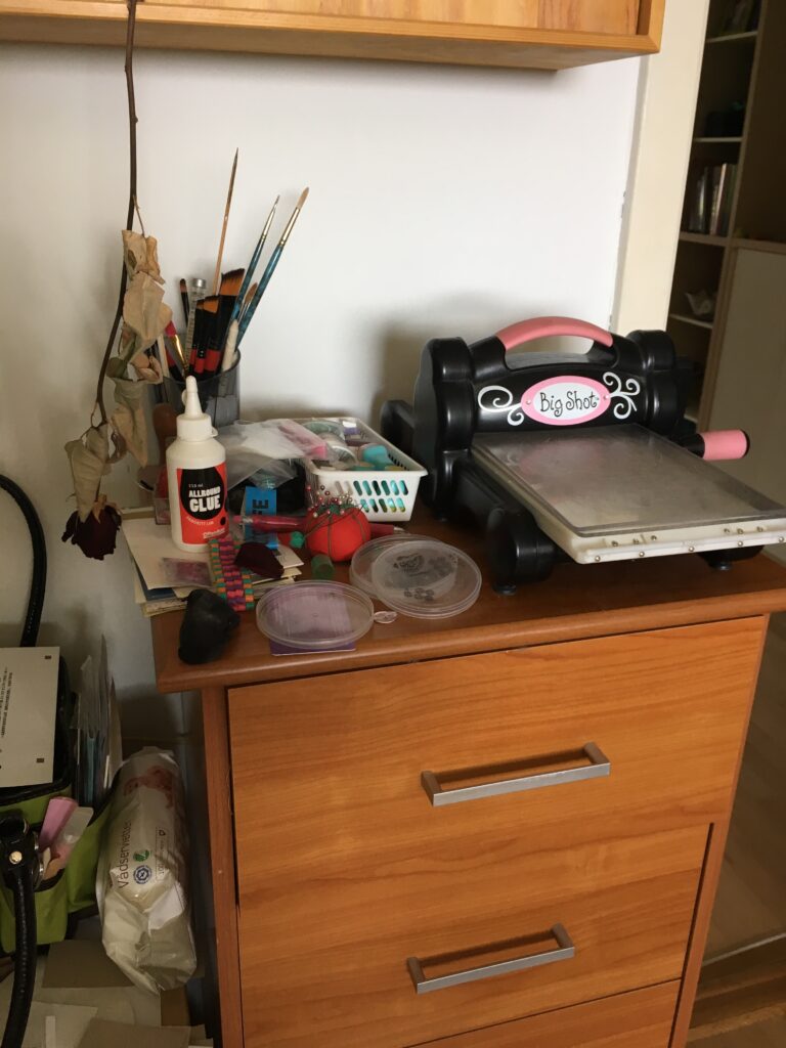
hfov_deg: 48.2
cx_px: 393
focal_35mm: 29
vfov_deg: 61.7
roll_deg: -1.1
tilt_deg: -24.0
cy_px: 524
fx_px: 878
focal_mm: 4.15
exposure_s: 1/33
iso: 64
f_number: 2.2
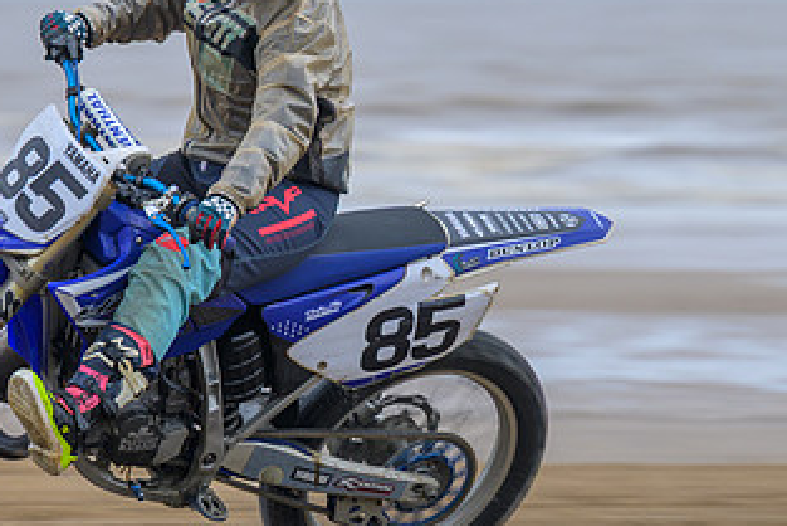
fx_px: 9207
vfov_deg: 3.3
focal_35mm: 421
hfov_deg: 4.9
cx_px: 94
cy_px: 219
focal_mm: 130
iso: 64
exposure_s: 1/200
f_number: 4
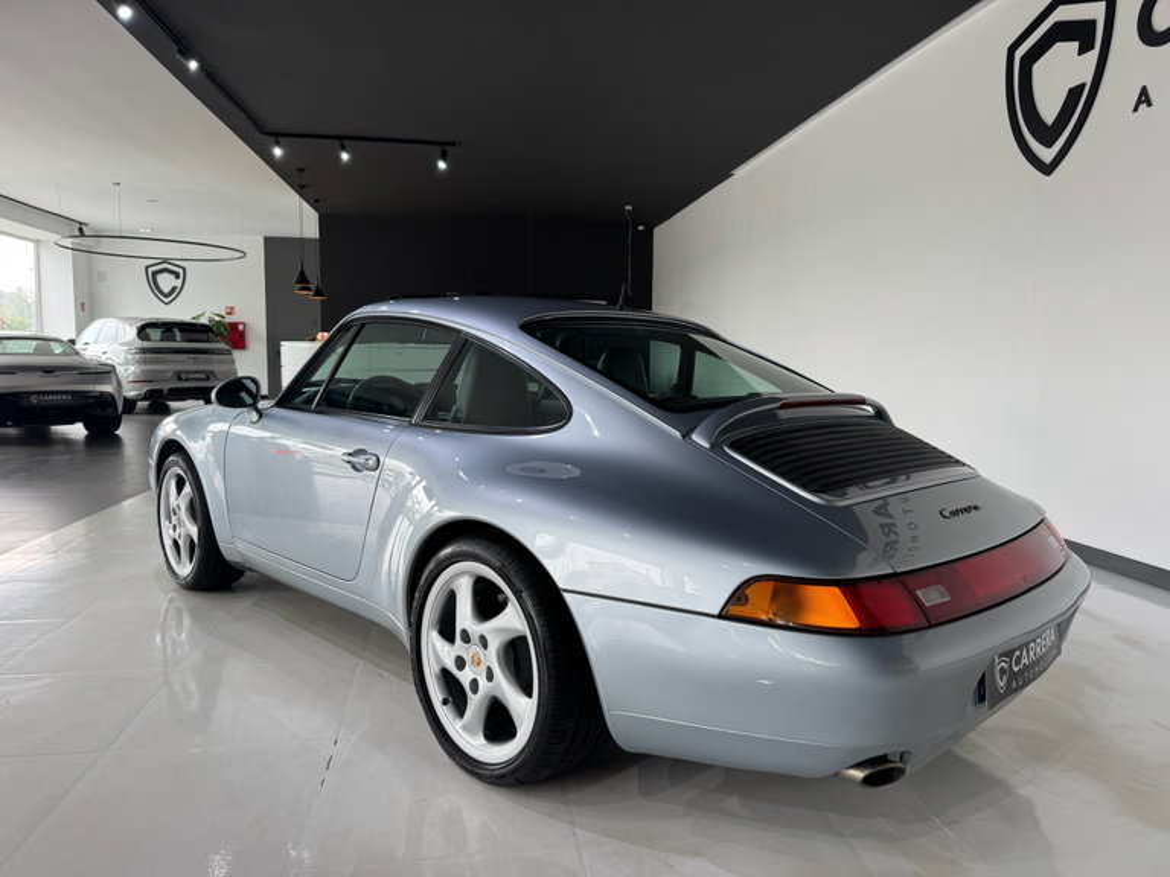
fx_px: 811
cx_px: 585
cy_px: 438
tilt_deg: -5.7
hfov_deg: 71.6
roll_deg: -0.7
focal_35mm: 24
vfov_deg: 56.8
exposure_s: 1/121
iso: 64
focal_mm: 6.76
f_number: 1.78
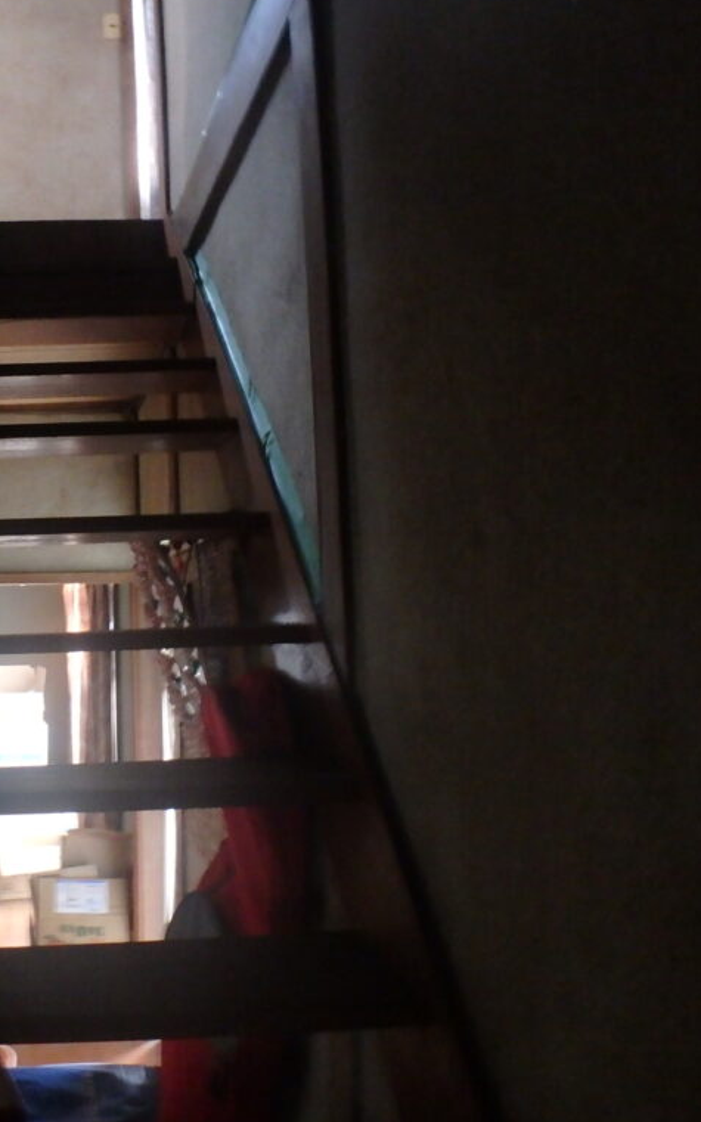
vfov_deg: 62.9
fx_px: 917
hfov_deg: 37.9
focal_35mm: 30
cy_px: 557
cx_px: 22
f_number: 3.5
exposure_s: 1/13
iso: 800
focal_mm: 3.7
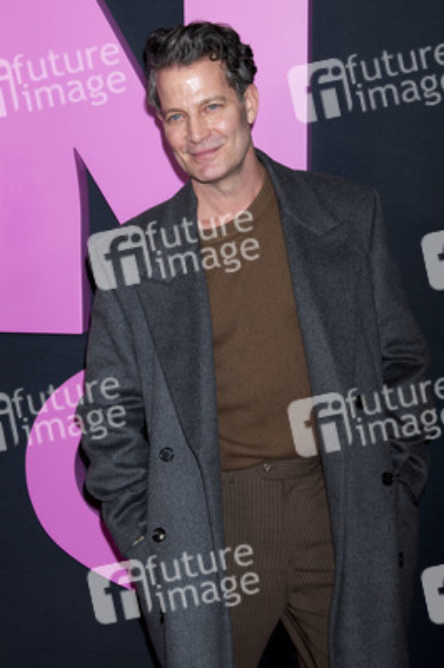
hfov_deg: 24.6
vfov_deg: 36.3
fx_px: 1019
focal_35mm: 55
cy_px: 334
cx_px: 222
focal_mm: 55
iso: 400
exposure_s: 1/160
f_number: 7.1
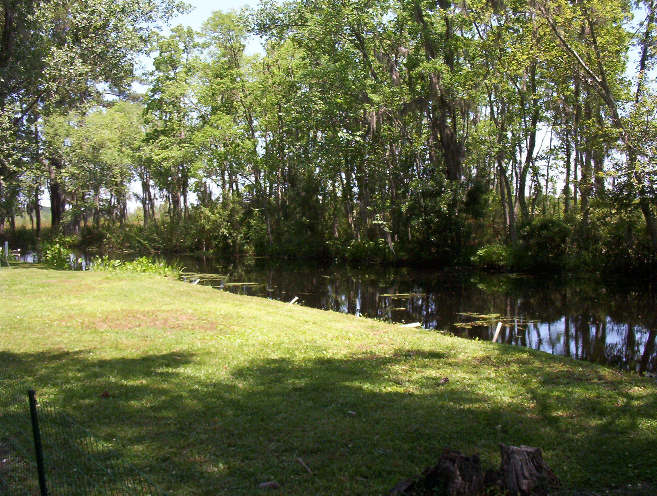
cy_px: 248
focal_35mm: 39
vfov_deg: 37.0
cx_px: 328
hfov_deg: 47.8
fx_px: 742
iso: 100
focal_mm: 6
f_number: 4.5
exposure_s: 1/274
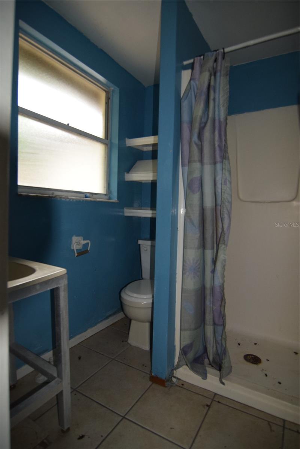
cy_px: 224
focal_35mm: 18
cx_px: 150
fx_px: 225
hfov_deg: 67.4
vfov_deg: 90.0
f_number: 4
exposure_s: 1/60
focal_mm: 12
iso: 1000
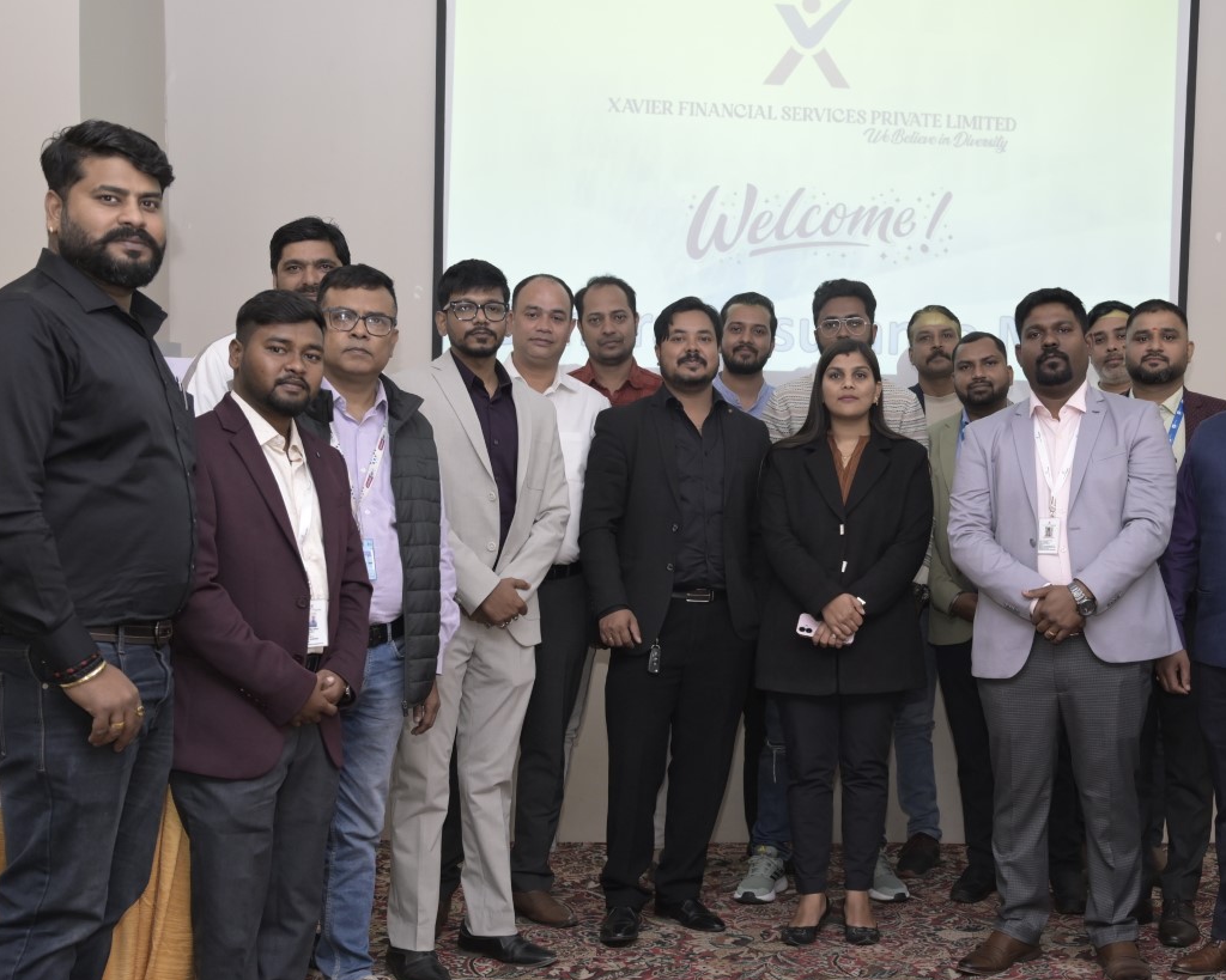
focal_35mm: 49
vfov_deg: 30.8
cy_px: 588
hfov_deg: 37.6
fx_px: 1778
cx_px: 831
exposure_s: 1/160
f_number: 4.5
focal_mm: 33
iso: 1250
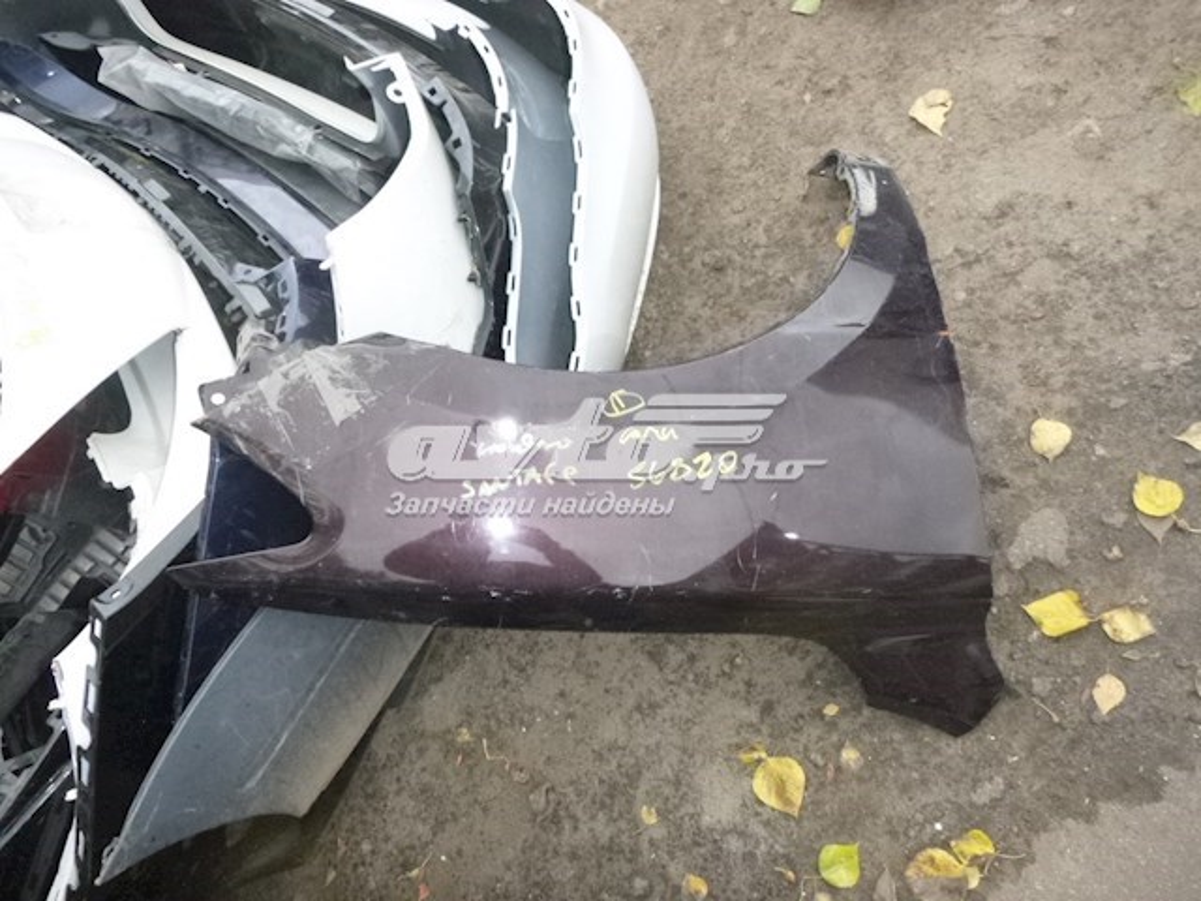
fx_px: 867
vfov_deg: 54.9
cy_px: 450
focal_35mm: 25
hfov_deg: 69.4
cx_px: 600
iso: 400
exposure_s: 1/60
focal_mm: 4.5
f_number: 3.9
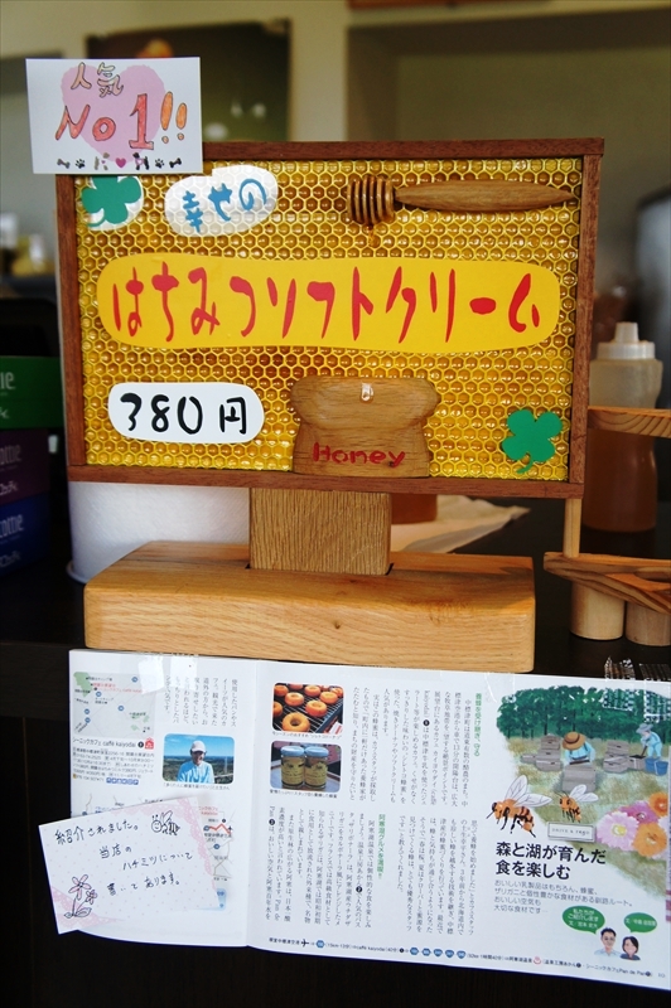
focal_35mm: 39
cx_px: 336
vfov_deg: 49.6
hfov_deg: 34.2
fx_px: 1092
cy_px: 504
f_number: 4
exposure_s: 1/160
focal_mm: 26
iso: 400
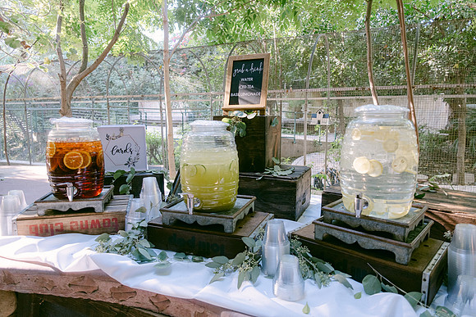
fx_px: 317
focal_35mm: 24
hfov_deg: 73.7
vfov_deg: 53.2
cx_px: 238
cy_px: 158
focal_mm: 16
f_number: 2.8
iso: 640
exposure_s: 1/125
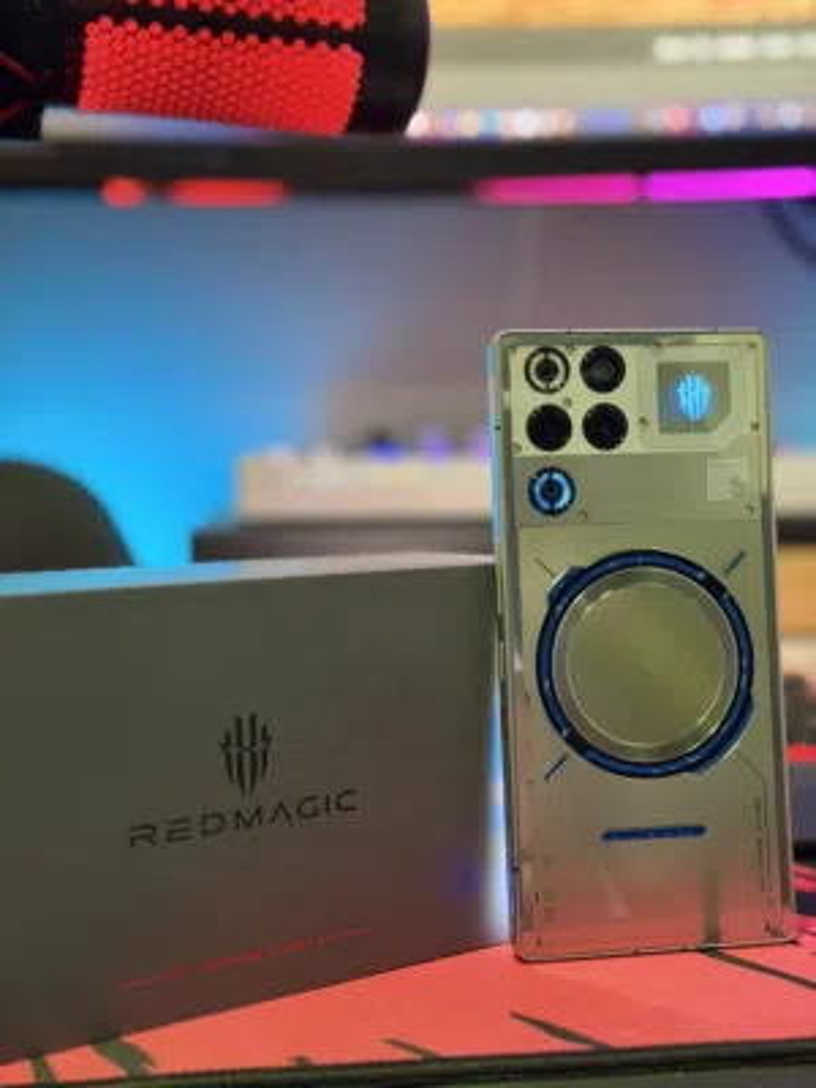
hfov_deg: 30.3
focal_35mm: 48
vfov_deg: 39.7
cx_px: 408
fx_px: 1509
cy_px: 544
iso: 800
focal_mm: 6.76
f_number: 1.78
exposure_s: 1/20
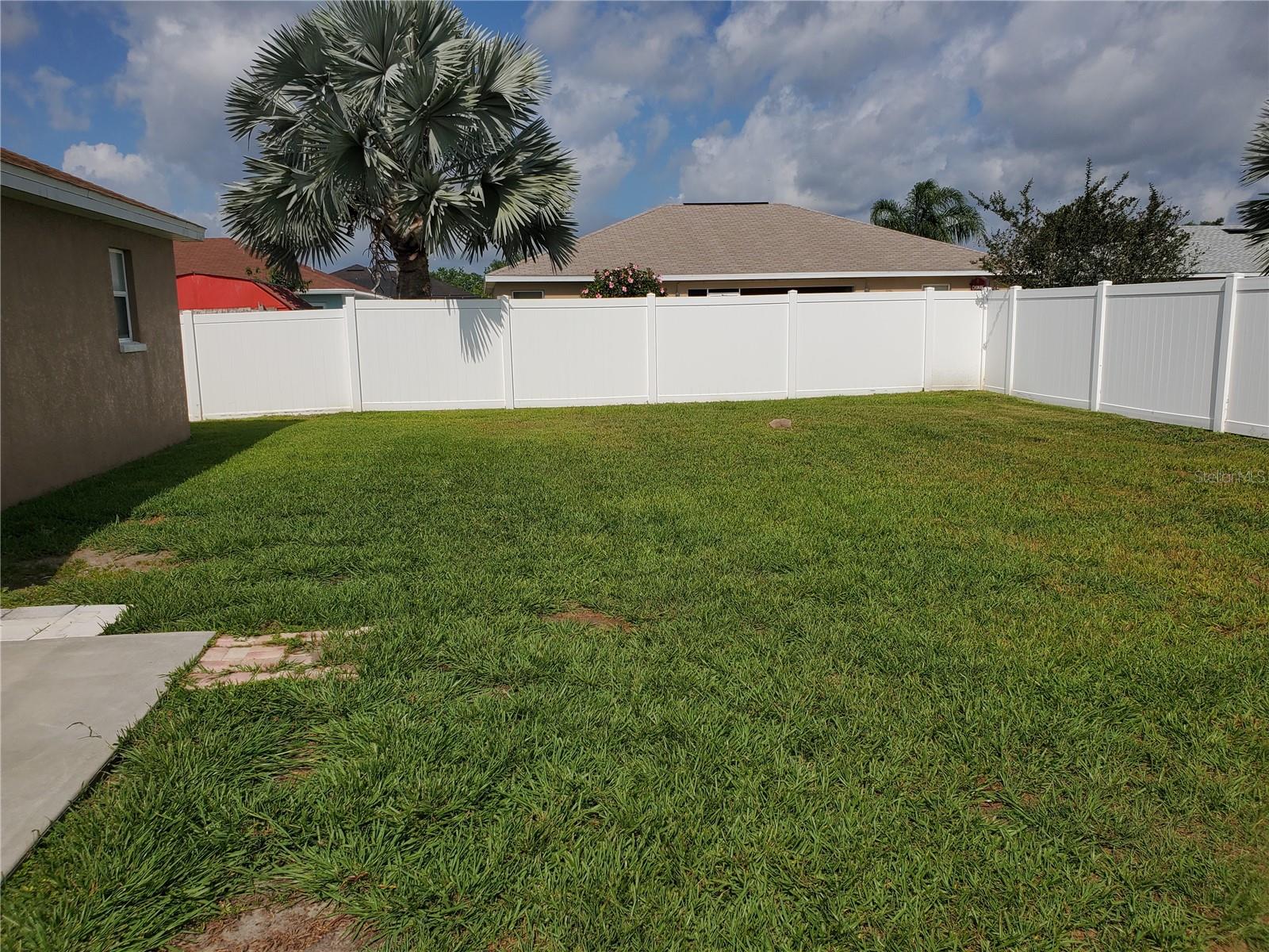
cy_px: 476
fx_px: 953
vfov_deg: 53.1
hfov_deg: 67.3
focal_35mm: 26
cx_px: 634
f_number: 2.4
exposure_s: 1/3998
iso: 50
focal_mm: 4.3
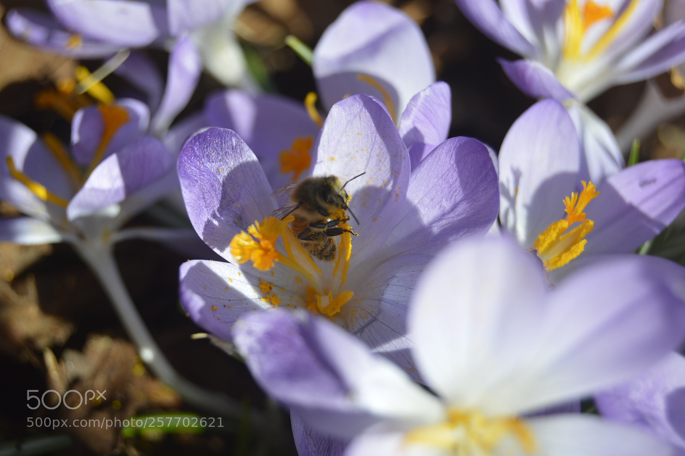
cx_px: 342
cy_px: 228
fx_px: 1568
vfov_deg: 16.5
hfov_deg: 24.6
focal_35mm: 82
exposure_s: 1/200
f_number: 7.1
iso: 100
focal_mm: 55
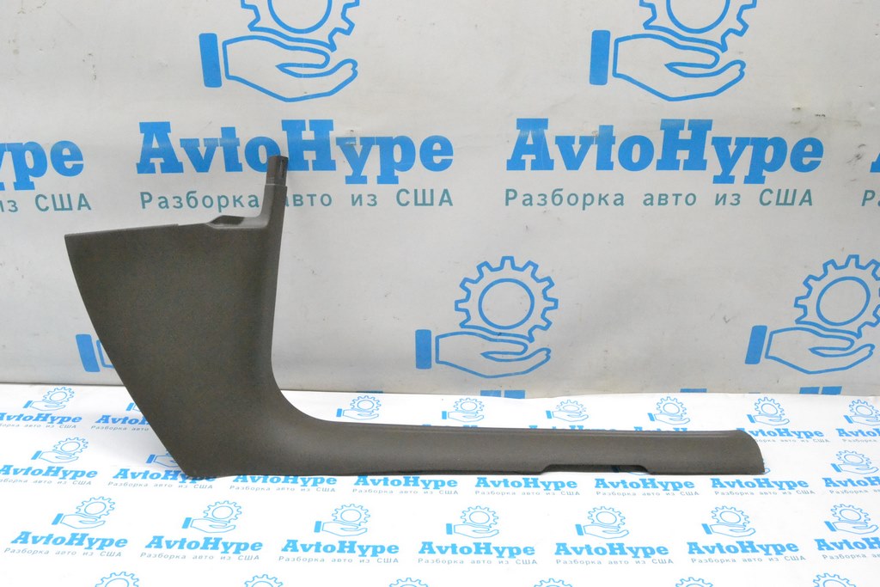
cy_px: 294
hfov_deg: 57.2
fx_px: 807
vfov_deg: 40.0
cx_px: 440
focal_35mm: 33
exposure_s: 1/100
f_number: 13
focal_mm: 22
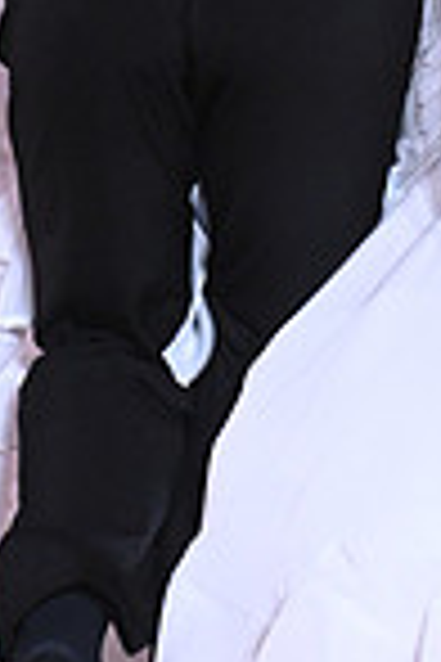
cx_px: 457
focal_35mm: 415
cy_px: -221
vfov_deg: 4.9
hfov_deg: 3.3
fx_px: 7625
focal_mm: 105
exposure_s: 1/400
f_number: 6.3
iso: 5000
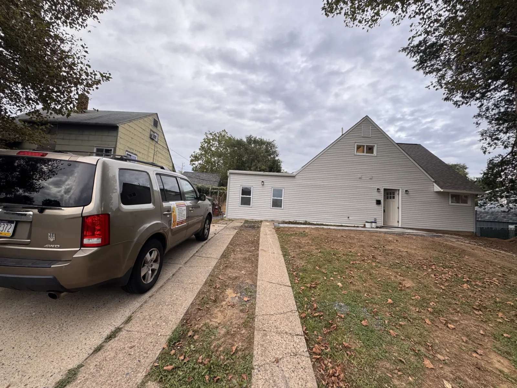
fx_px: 209
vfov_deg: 85.7
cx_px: 258
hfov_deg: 102.1
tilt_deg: +4.9
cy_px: 194
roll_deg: -3.0
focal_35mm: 14
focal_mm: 2.22
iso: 40
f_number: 2.2
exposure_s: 1/267
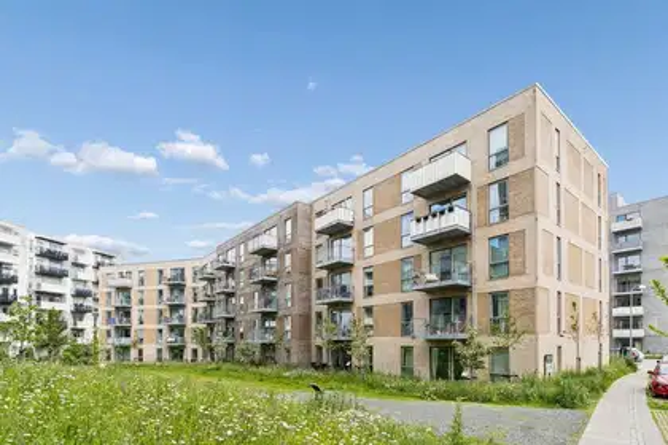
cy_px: 222
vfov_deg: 69.7
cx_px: 334
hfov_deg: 92.4
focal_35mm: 17
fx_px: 320
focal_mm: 11.5
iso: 400
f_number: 8
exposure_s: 1/500
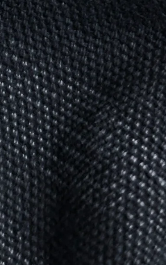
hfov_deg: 5.8
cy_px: -292
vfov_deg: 8.9
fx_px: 1585
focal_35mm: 219
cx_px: -229
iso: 320
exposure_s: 1/40
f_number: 1.78
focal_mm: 6.86
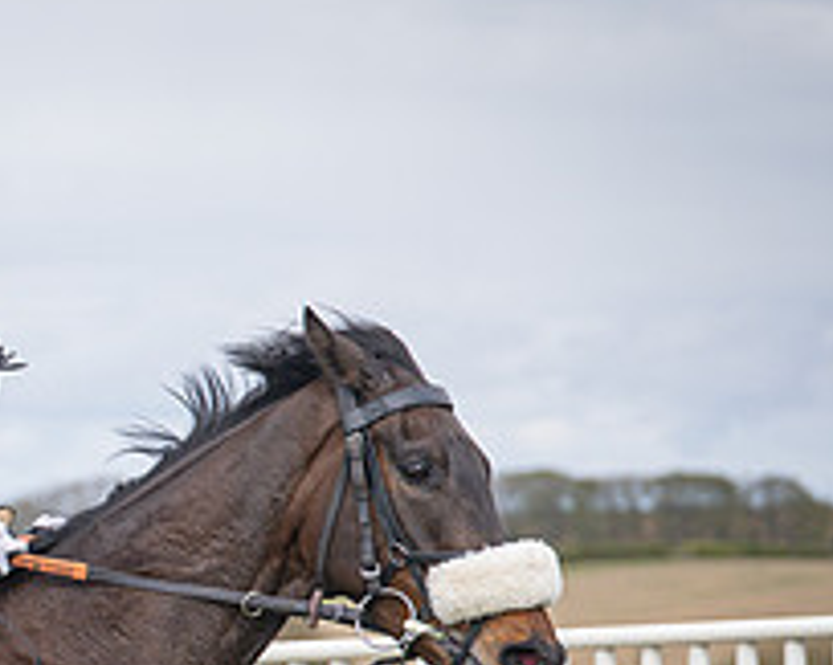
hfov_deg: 7.5
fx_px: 6308
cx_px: -3
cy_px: 801
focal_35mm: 256
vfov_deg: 6.0
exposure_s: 1/2500
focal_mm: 70
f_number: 2.8
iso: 400
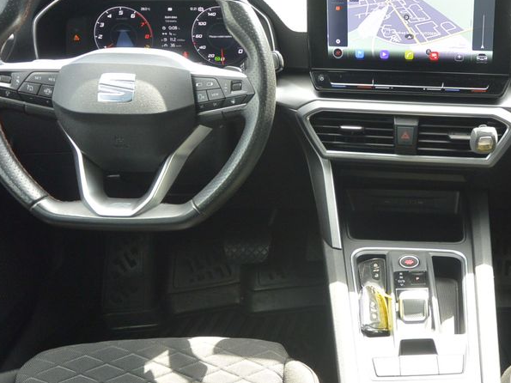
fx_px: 708
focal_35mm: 48
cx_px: 419
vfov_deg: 30.2
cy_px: 222
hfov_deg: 38.0
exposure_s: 1/125
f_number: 3.5
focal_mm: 11
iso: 200
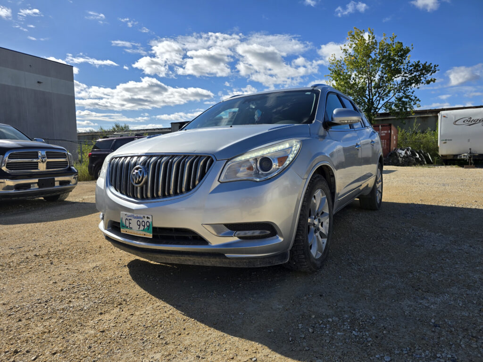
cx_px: 242
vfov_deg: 58.9
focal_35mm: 23
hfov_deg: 73.9
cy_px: 181
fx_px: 321
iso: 12
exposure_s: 1/1011
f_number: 1.7
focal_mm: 6.3
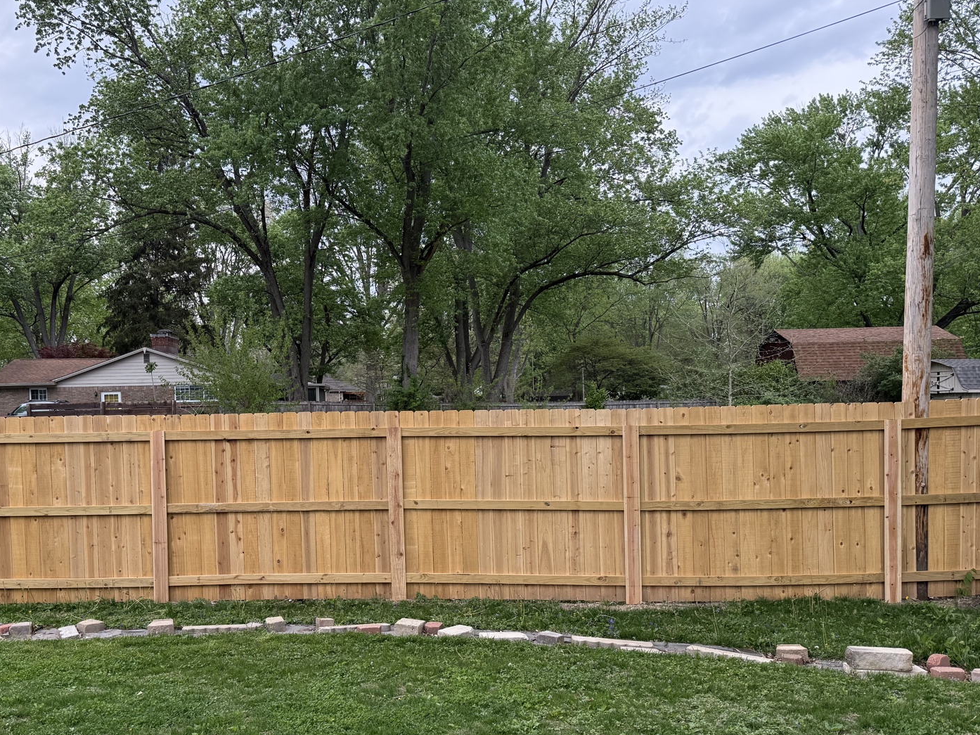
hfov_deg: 57.5
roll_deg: +1.3
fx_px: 877
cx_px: 360
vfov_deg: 45.3
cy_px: 426
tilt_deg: -2.5
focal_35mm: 31
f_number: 1.78
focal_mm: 6.76
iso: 200
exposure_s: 1/230
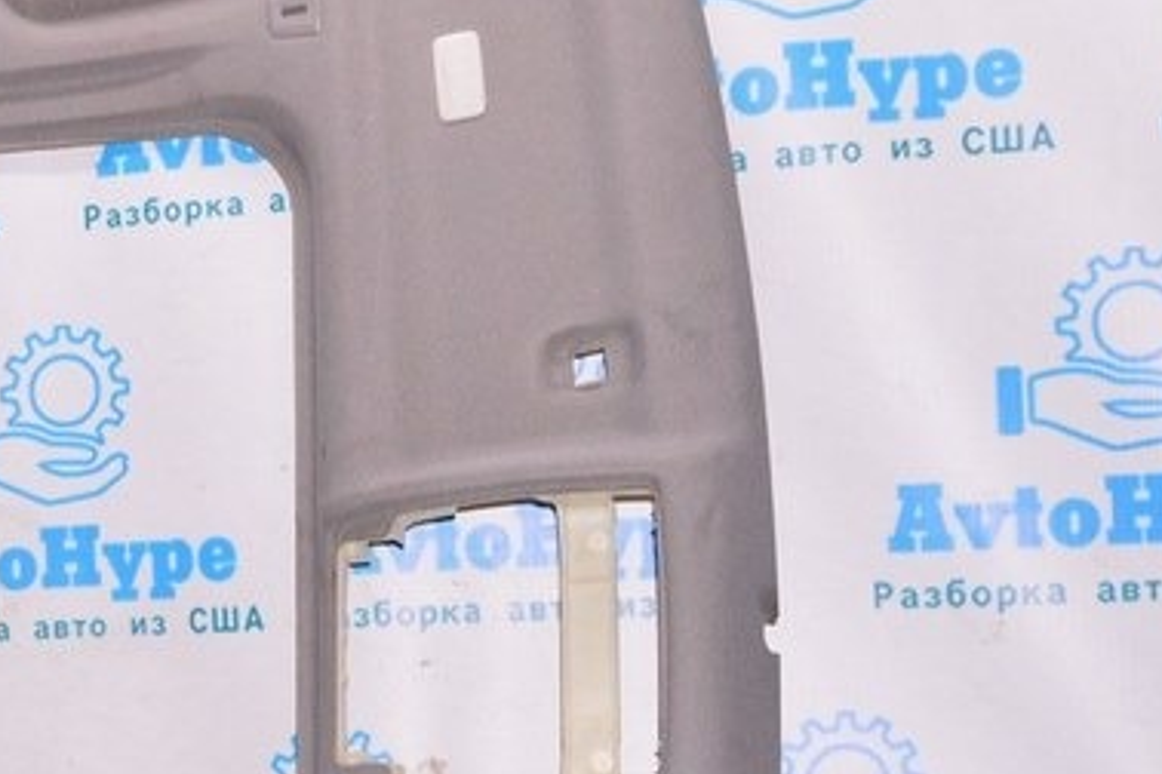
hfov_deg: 20.1
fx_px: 3013
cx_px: -335
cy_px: 647
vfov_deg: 14.5
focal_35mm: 93
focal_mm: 23
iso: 1600
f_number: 8
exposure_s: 1/200
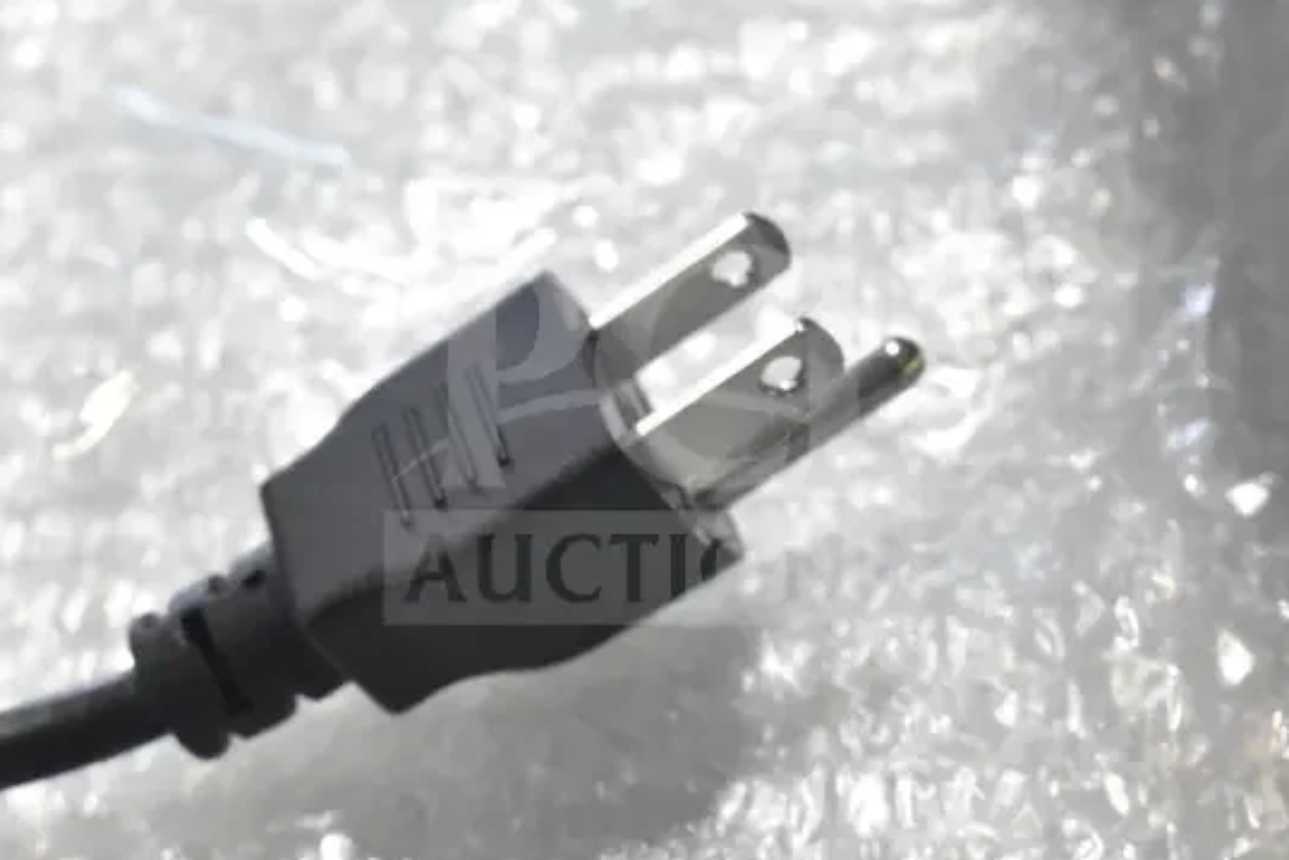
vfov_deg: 14.6
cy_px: 435
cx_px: 652
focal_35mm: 94
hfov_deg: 21.8
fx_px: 3351
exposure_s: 1/250
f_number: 8
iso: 6400
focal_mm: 55
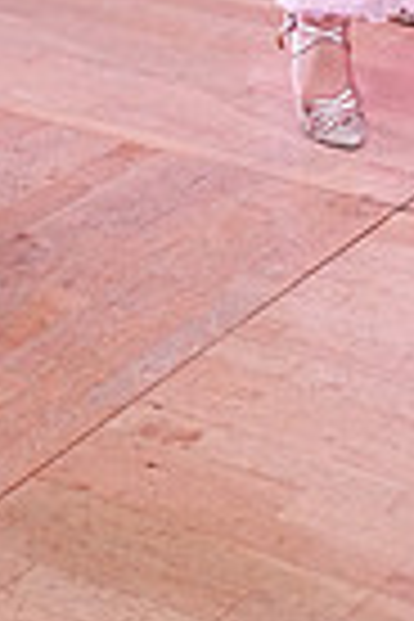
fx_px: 2467
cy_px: -580
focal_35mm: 143
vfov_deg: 12.7
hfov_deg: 9.6
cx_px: 110
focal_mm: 34
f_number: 6.3
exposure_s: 1/250
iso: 2500
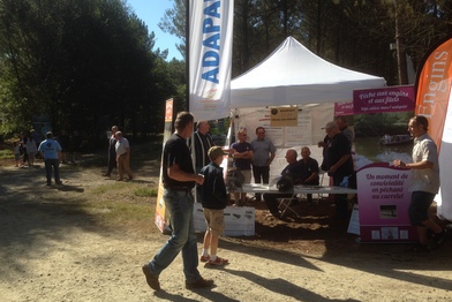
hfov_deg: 54.4
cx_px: 223
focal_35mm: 35
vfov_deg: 37.9
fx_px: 440
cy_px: 160
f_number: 2.4
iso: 50
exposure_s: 1/1205
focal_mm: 4.12
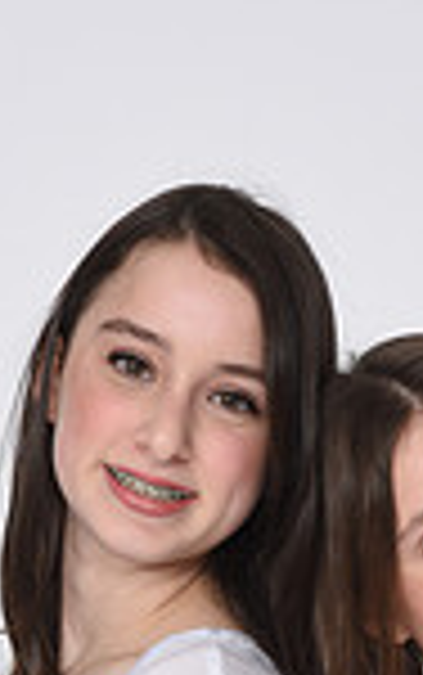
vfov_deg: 10.6
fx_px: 3479
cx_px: 322
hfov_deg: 7.0
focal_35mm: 189
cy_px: 1066
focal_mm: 48
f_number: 8
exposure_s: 1/100
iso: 160
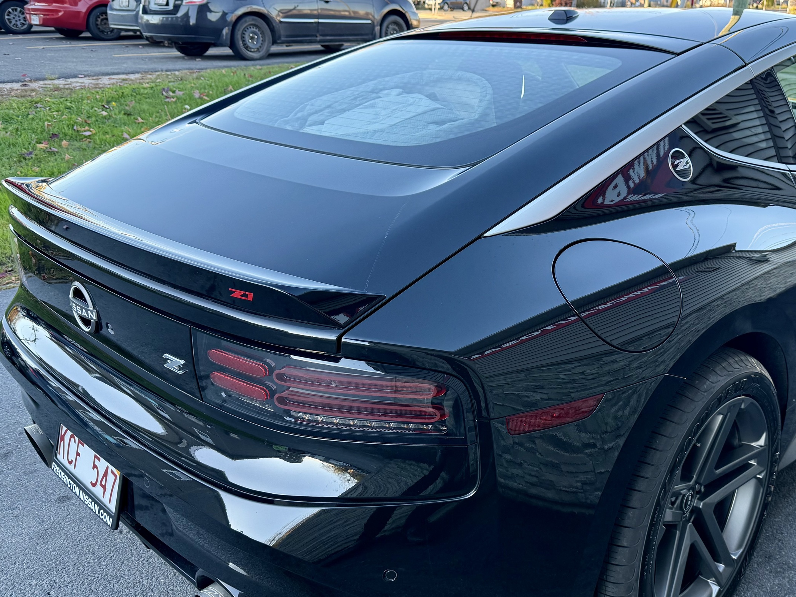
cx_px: 496
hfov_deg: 54.7
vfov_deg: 42.9
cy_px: 309
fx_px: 759
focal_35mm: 33
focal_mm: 6.76
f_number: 1.78
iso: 100
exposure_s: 1/242
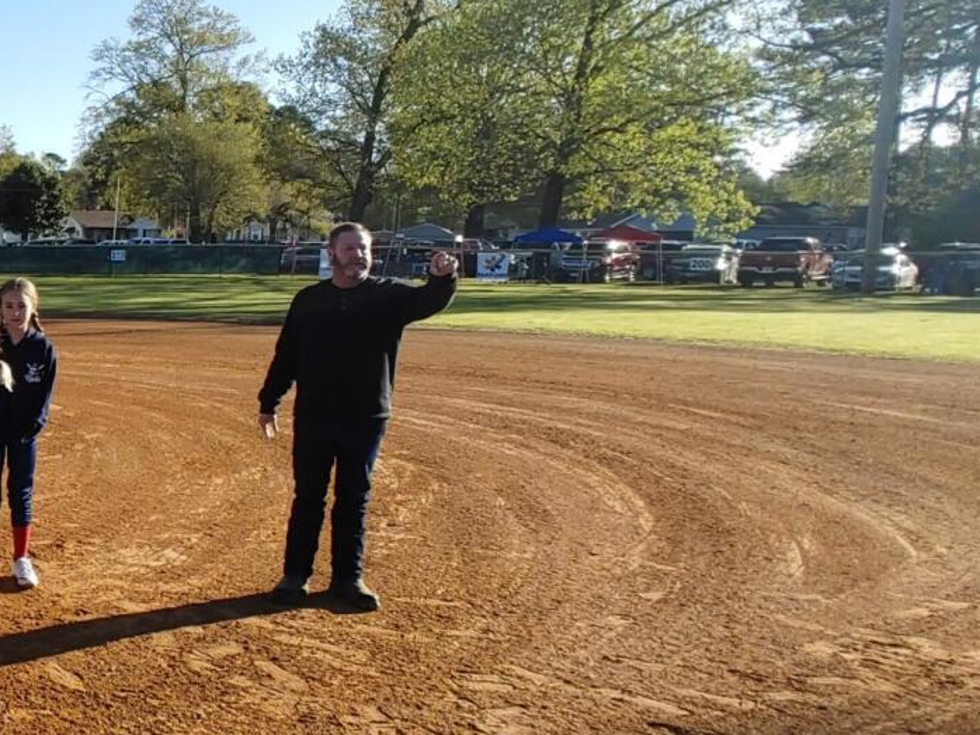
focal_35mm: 43
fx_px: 1217
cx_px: -185
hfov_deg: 35.1
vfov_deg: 33.6
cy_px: 358
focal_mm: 1.78
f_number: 1.9
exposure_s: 1/629
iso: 50
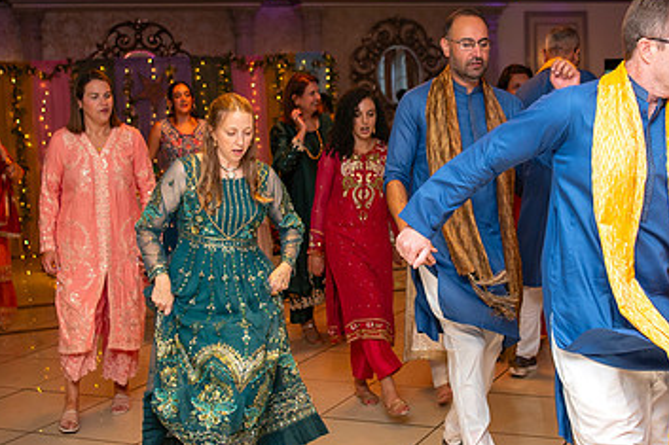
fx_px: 1040
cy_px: 219
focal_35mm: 56
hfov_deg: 35.5
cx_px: 401
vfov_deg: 24.2
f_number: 2.8
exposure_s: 1/160
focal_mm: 29
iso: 800
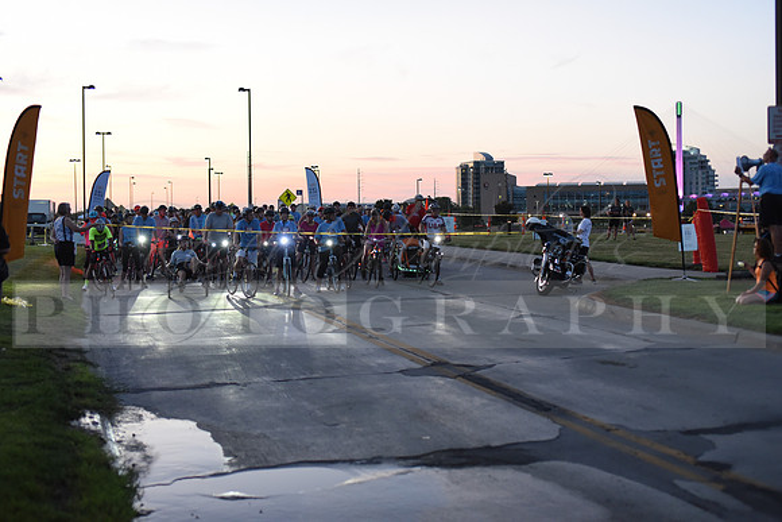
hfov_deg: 39.6
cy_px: 261
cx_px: 391
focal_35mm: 50
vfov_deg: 27.0
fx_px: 1086
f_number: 2
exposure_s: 1/400
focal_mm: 50
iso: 2500
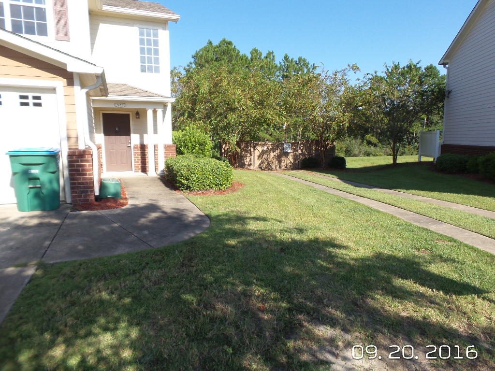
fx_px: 329
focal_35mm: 23
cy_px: 186
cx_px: 248
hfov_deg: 73.9
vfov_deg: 58.9
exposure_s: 1/640
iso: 100
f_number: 3.5
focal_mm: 4.1
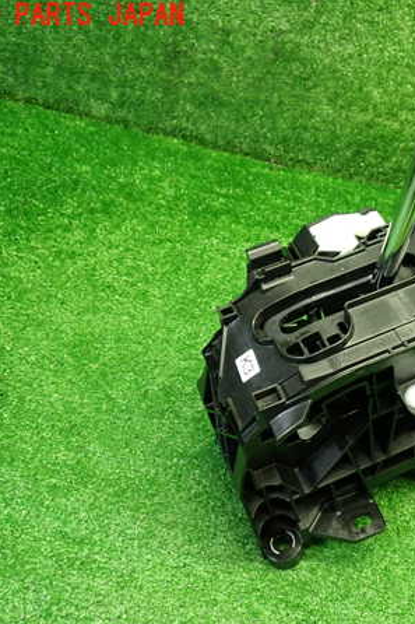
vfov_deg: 46.4
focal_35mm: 42
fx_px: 727
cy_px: 313
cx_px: 349
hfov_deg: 30.8
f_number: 2.3
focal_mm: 5.4
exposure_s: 1/30
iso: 250
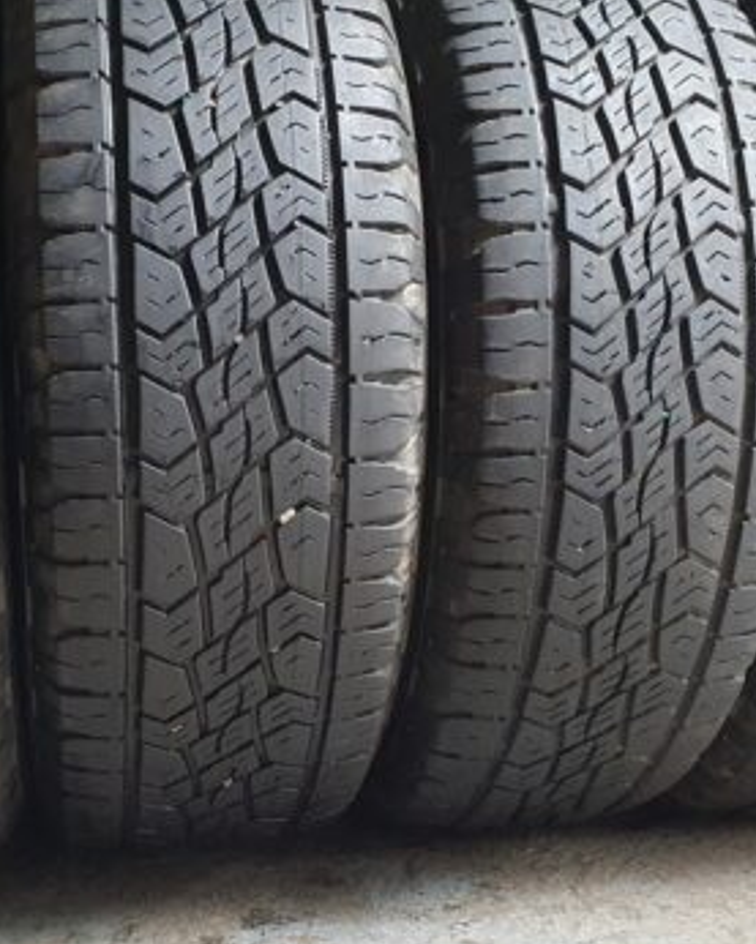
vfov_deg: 41.9
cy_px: 546
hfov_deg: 34.1
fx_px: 1230
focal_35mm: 44
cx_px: 330
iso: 320
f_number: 2.4
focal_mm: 4.32
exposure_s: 1/40
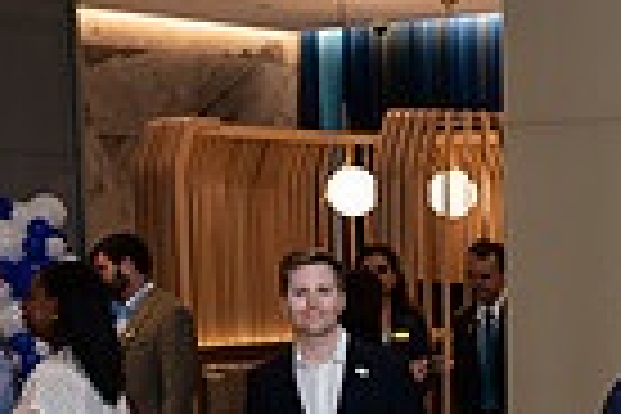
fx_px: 1777
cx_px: 788
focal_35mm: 103
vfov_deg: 12.9
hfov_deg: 18.6
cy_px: 513
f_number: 3.2
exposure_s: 1/160
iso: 400
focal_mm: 24
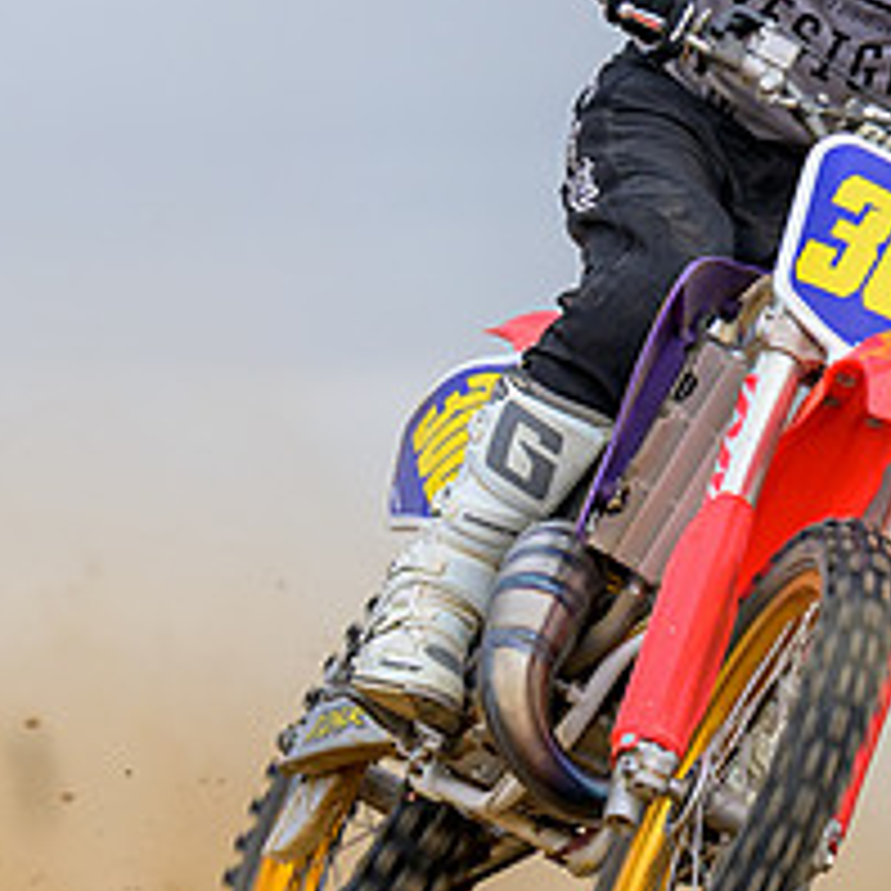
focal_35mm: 620
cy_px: 417
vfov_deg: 2.8
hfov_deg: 2.8
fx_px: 18055
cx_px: 408
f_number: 4
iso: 64
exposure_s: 1/400
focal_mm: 145
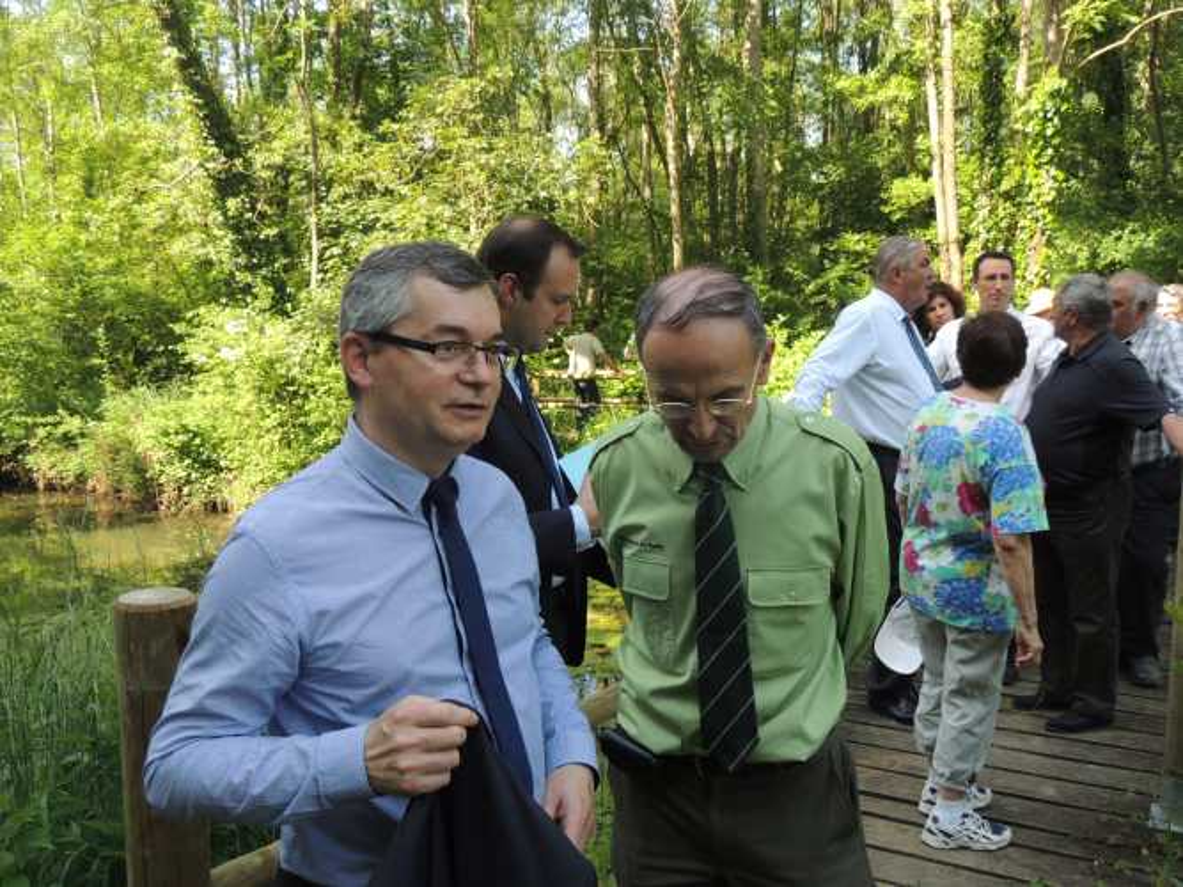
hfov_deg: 55.4
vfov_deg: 42.9
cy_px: 444
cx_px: 592
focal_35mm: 33
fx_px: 1128
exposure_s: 1/160
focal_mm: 5.8
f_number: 3.2
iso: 100
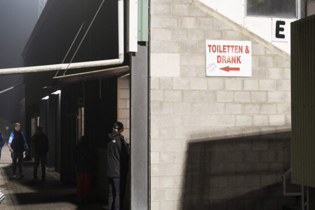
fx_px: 682
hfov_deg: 26.0
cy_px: 109
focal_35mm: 78
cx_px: 181
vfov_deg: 17.5
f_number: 3.2
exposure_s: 1/125
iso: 2000
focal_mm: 56
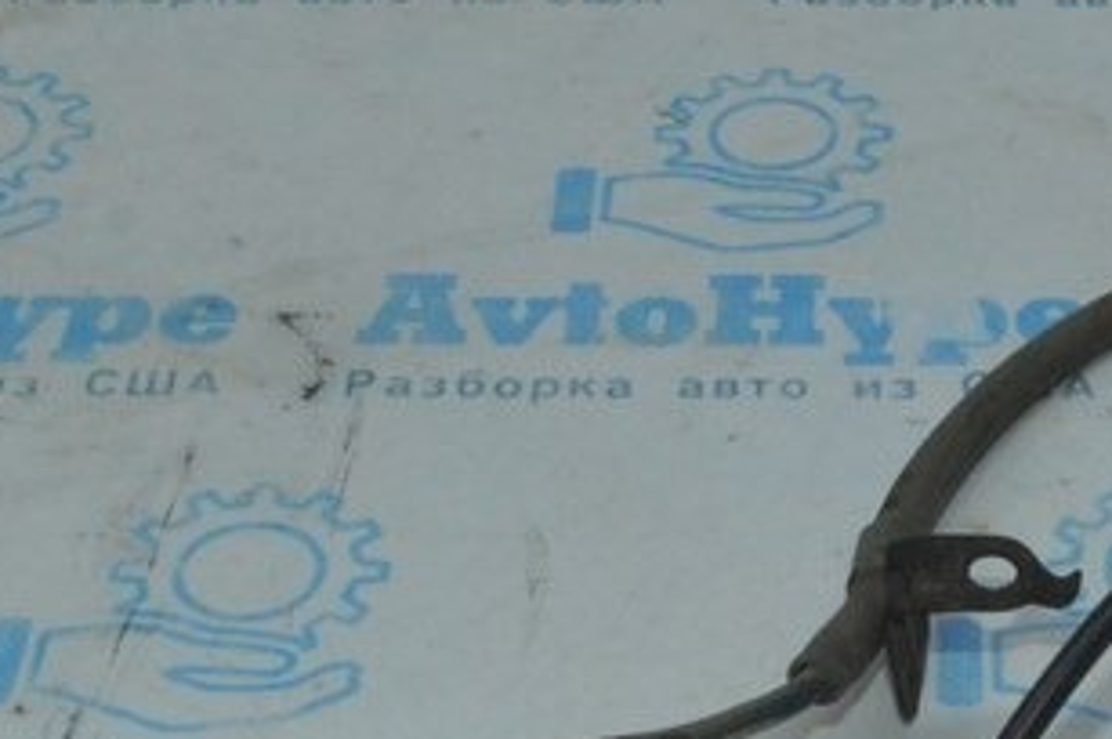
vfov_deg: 12.3
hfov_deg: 18.4
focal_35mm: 110
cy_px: 665
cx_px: 960
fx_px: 3394
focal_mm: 22
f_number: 16
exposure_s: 1/200
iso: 3600
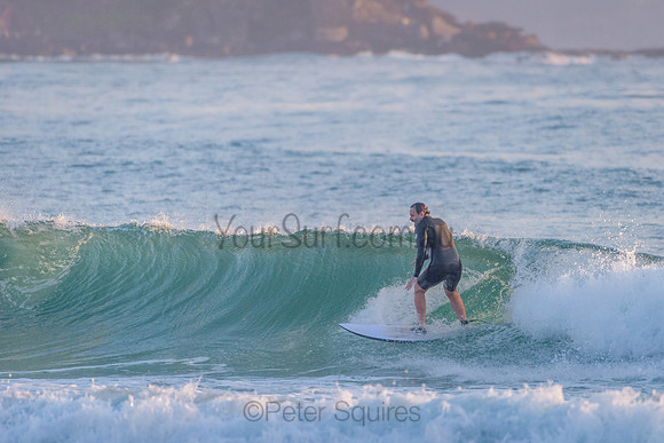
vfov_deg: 2.2
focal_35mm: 612
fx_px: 11299
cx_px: 407
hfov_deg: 3.4
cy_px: 241
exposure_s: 1/1250
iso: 800
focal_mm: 500
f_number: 5.6
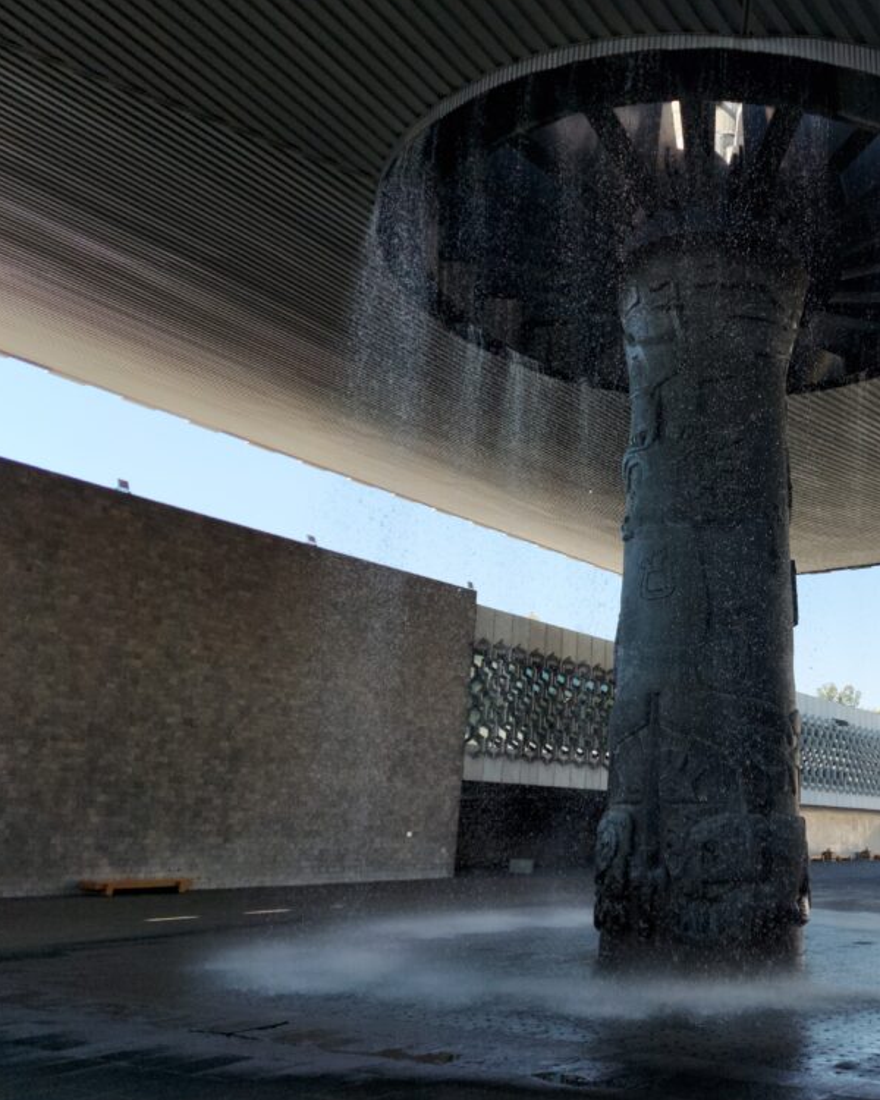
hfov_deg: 43.4
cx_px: 719
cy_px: 550
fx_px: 1042
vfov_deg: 55.7
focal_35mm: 32
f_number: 1.8
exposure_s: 1/746
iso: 40
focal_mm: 5.23
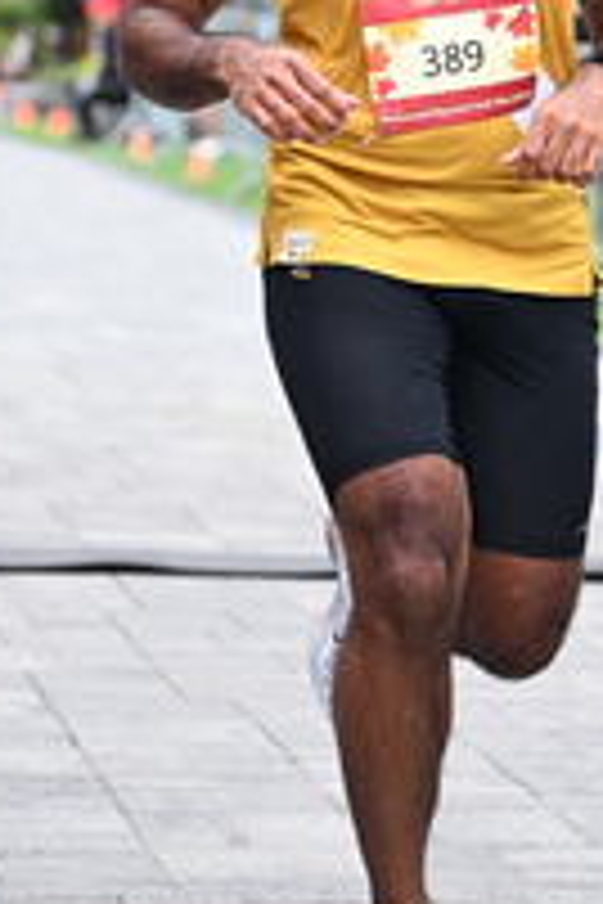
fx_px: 4824
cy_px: 4
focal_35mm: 192
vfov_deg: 10.6
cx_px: 475
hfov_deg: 7.1
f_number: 2.8
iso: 1250
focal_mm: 70
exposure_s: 1/1250
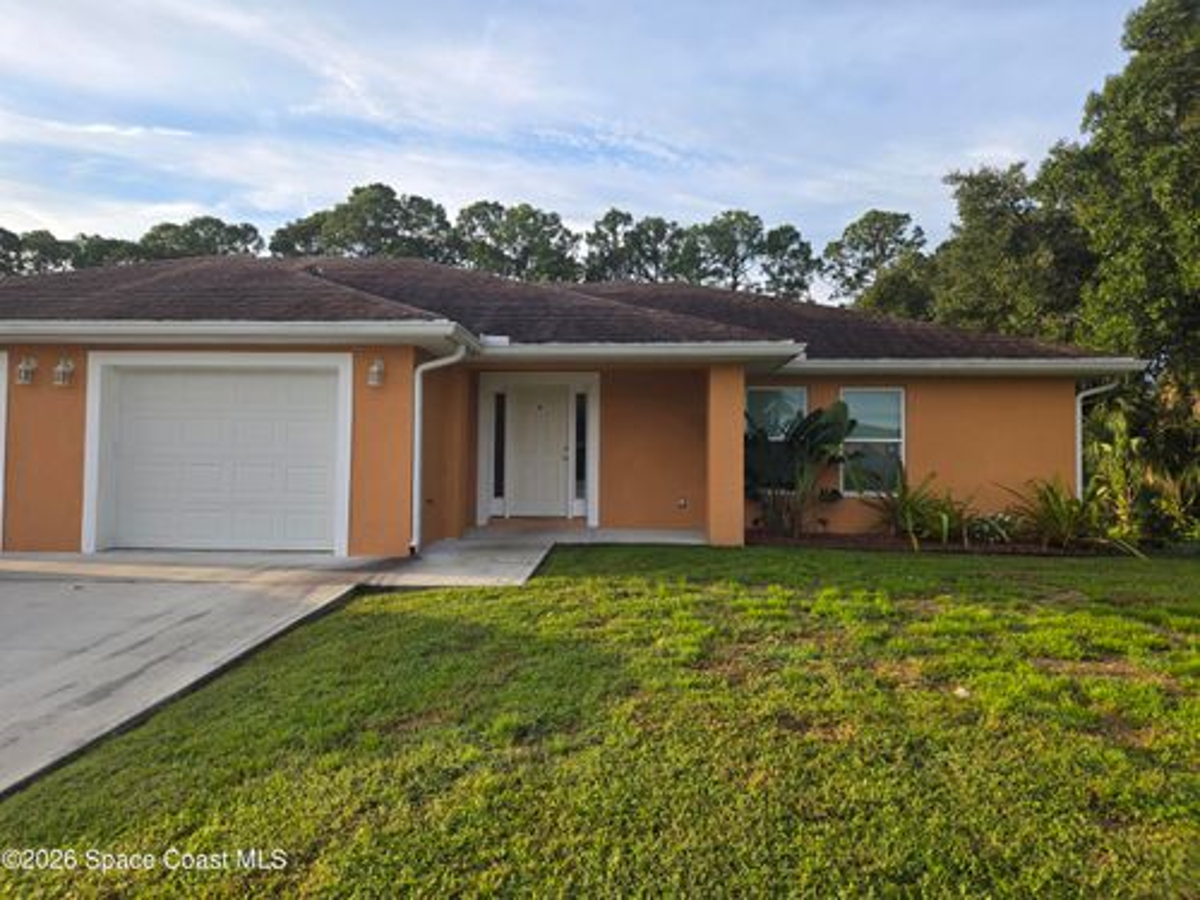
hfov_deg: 73.9
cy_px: 450
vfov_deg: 58.9
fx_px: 797
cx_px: 600
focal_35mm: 23
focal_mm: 5.4
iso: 25
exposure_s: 1/377
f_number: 1.8
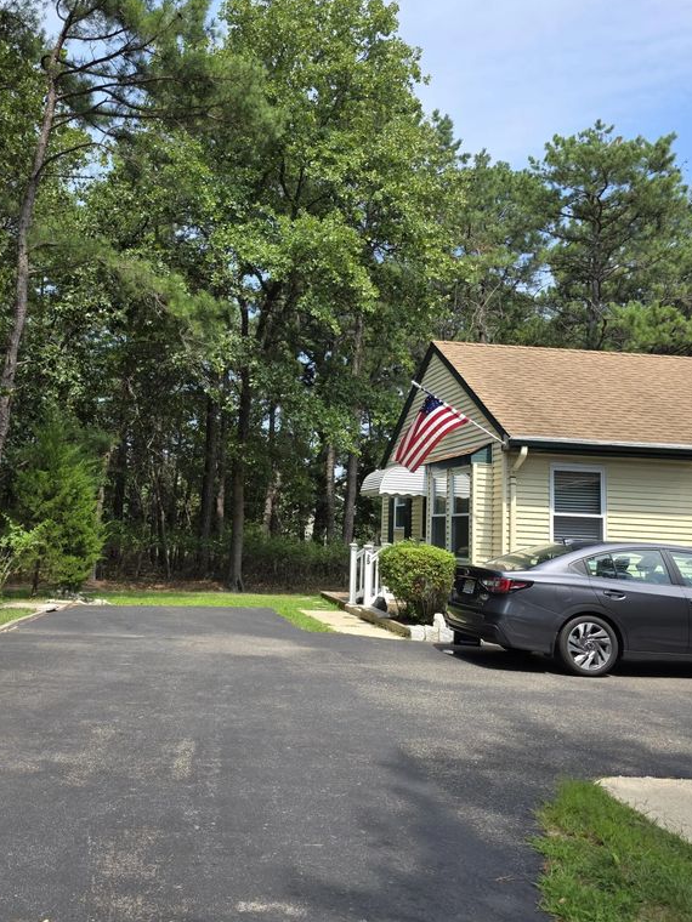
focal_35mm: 31
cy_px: 457
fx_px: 826
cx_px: 253
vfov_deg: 58.4
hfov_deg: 45.0
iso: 80
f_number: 1.7
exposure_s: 1/2701
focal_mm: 6.3
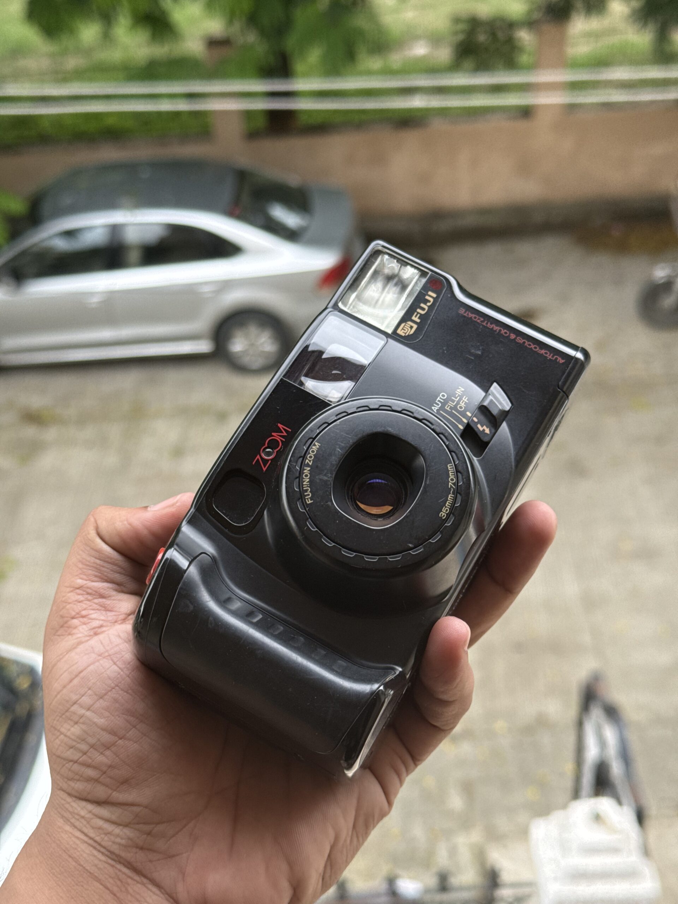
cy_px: 452
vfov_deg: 39.7
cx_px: 339
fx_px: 1254
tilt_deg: -33.8
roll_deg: +2.9
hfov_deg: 30.3
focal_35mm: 48
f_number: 1.78
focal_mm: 6.76
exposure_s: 1/121
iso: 64
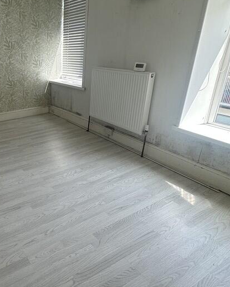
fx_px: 230
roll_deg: +1.0
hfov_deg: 49.1
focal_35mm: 27
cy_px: 134
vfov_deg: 64.0
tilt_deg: -20.9
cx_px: 36
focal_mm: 2.22
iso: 40
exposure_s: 1/162
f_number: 2.2
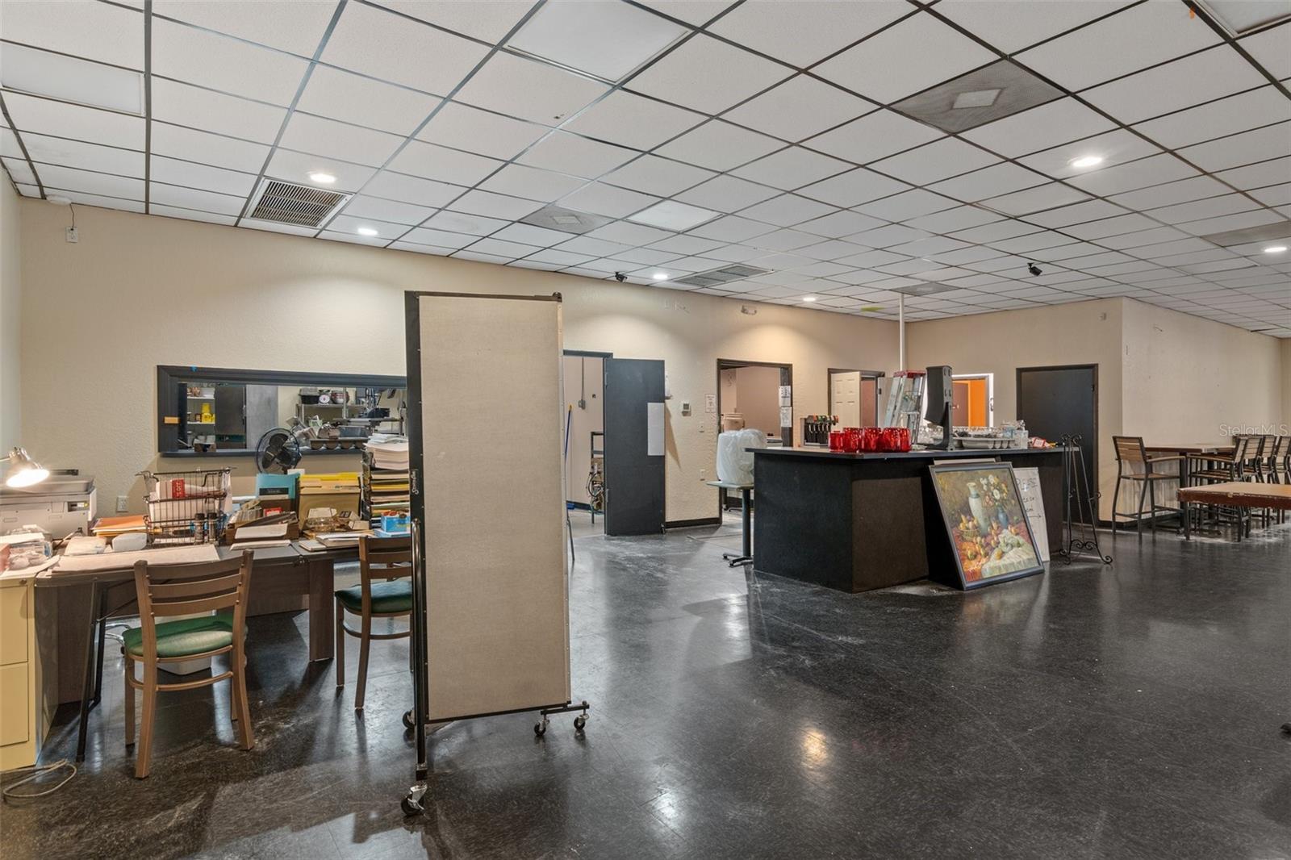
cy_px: 430
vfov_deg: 67.4
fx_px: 645
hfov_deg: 90.0
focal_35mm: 18
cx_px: 646
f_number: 8
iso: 320
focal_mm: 18
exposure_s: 2
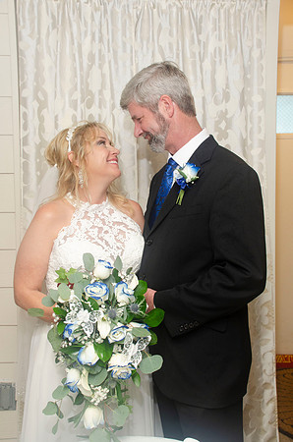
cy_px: 221
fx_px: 478
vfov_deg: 49.6
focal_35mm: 39
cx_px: 146
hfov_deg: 34.1
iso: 400
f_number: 5.6
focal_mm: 26
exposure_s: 1/30
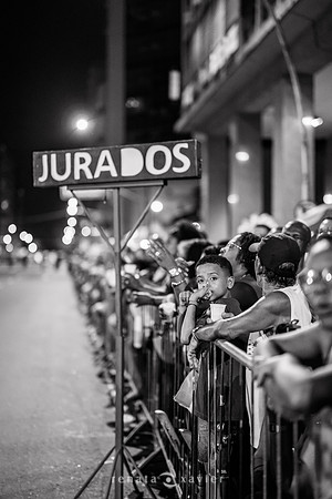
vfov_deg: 39.6
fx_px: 692
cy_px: 250
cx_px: 166
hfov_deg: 27.0
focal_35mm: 50
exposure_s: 1/320
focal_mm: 50
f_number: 1.2
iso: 2500
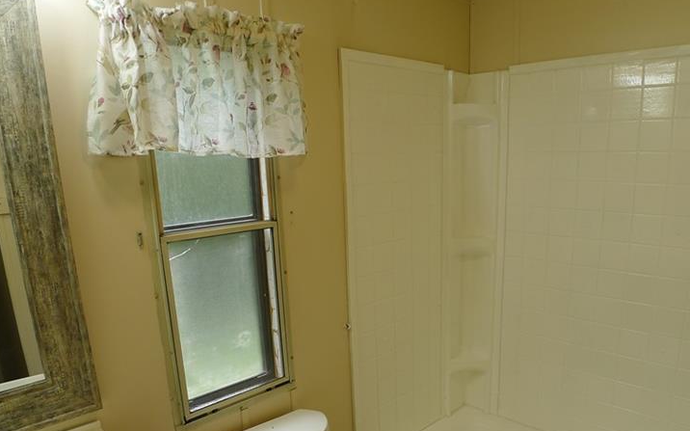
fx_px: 658
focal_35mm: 35
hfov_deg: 55.2
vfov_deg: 35.7
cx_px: 382
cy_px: 304
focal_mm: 5.1
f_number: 2.8
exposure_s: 1/125
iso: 80
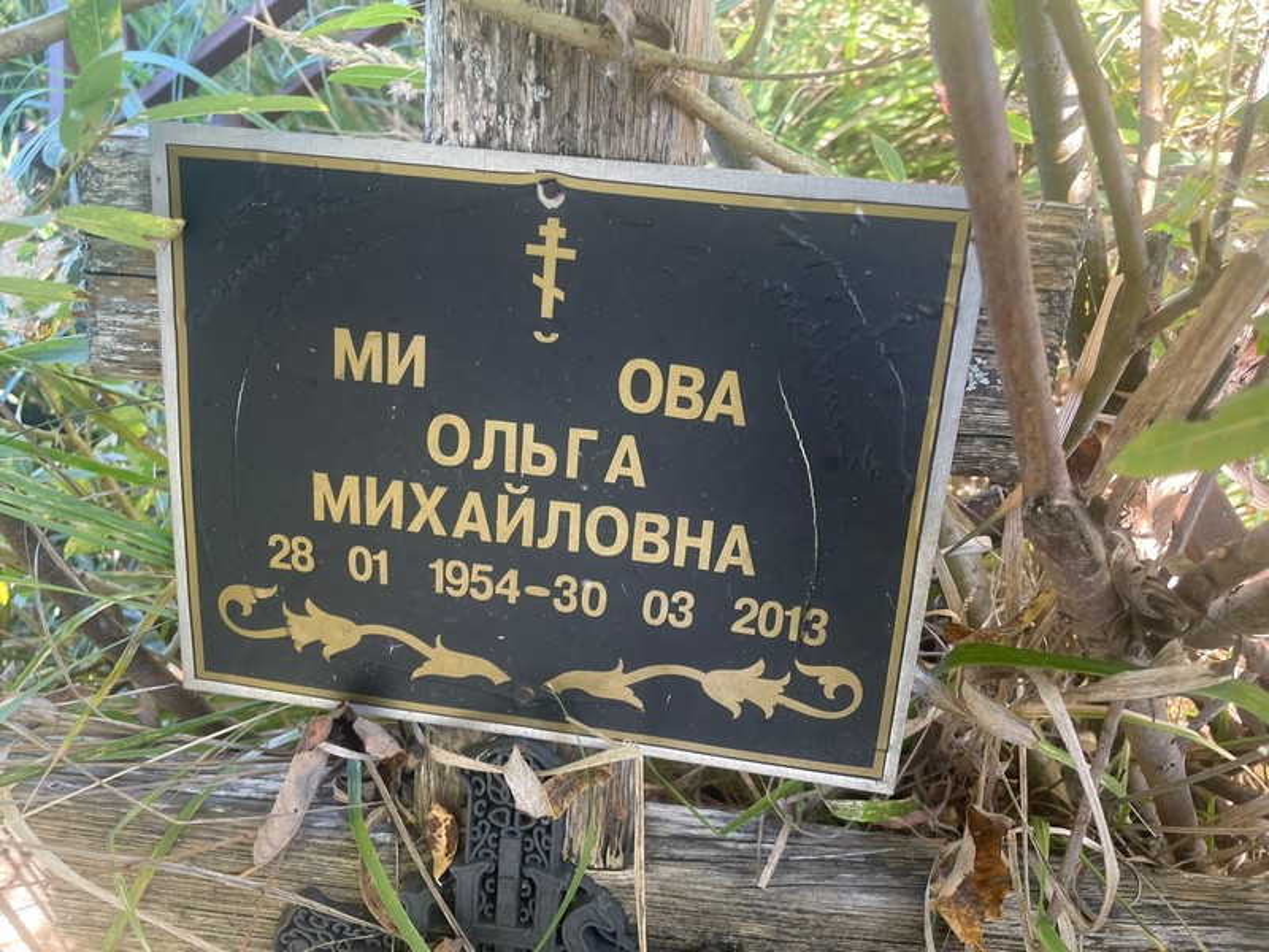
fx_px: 953
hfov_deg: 67.3
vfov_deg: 53.1
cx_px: 634
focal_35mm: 26
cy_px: 476
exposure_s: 1/121
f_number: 1.6
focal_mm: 4.2
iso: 80
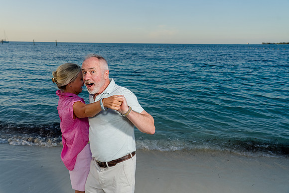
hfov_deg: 60.3
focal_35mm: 31
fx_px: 249
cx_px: 144
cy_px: 96
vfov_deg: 42.3
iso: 100
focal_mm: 31
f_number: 5.6
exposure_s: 1/250
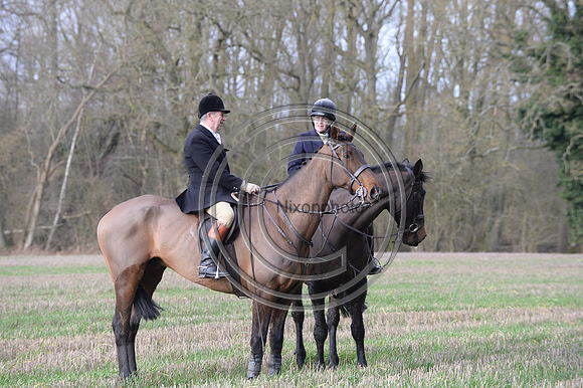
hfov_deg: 12.8
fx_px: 2590
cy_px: 194
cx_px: 292
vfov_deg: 8.6
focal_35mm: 160
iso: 1600
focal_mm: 160
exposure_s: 1/1250
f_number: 4.5
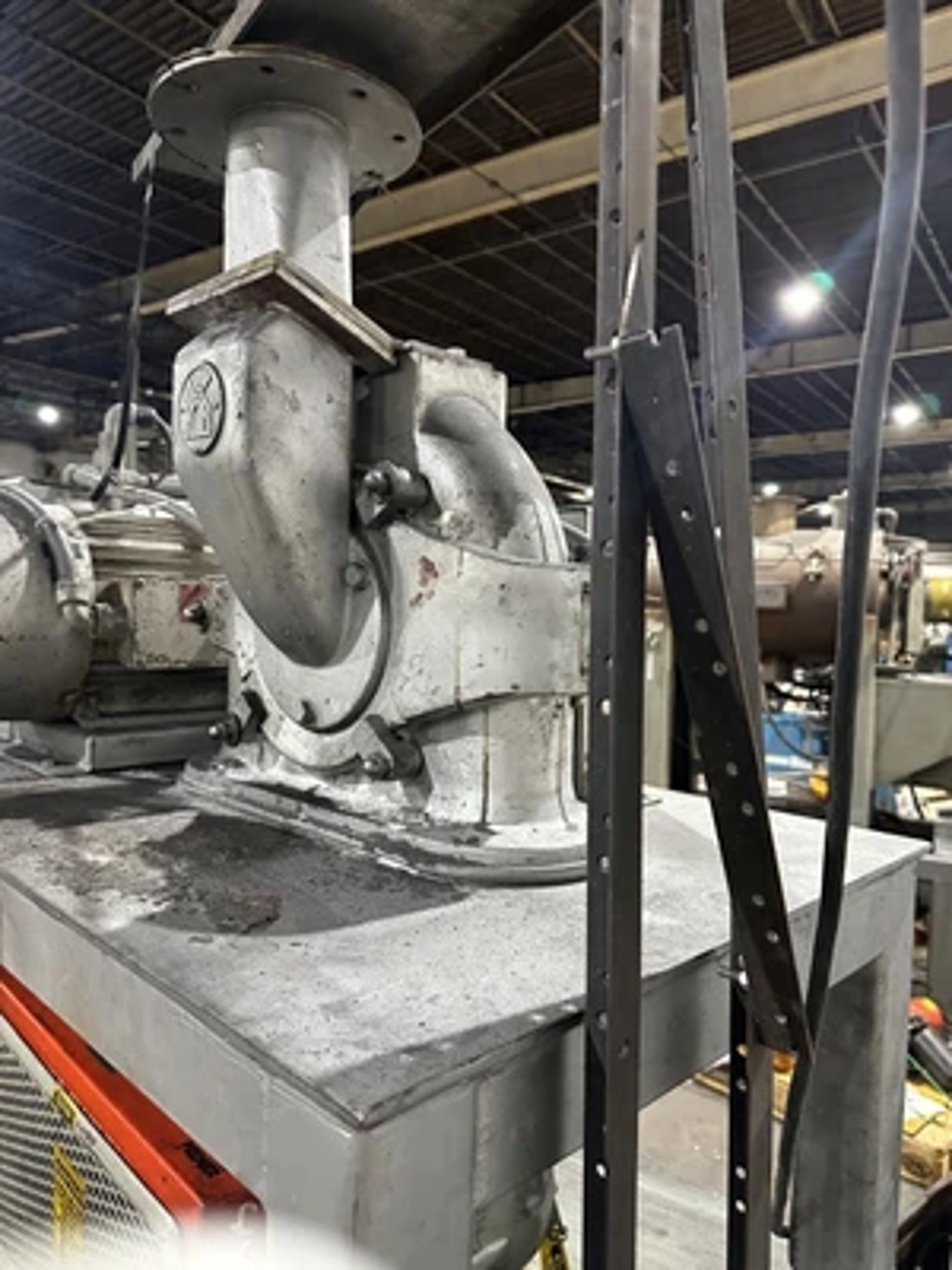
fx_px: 880
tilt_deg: -1.6
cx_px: 476
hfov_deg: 56.8
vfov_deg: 71.6
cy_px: 635
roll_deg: -1.4
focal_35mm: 24
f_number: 1.78
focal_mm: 6.86
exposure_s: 1/60
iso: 500
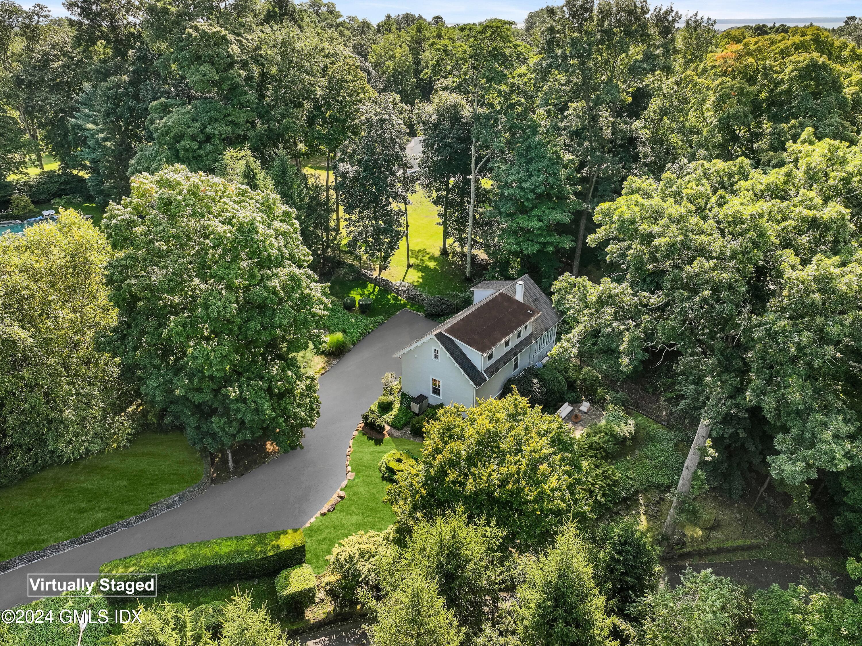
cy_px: 323
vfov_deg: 56.8
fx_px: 597
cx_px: 431
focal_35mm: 24
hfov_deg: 71.6
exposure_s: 1/200
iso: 410
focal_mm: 12.29
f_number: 2.8
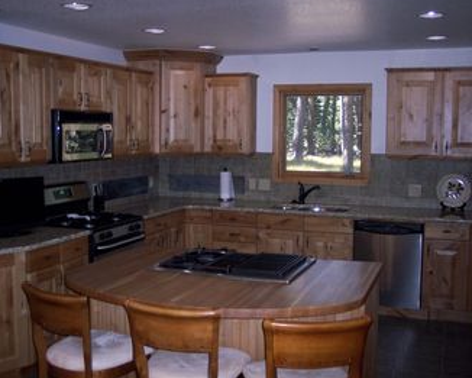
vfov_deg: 34.9
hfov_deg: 42.9
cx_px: 217
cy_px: 187
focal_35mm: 43
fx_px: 601
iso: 140
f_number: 2.8
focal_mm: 8
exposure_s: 1/60
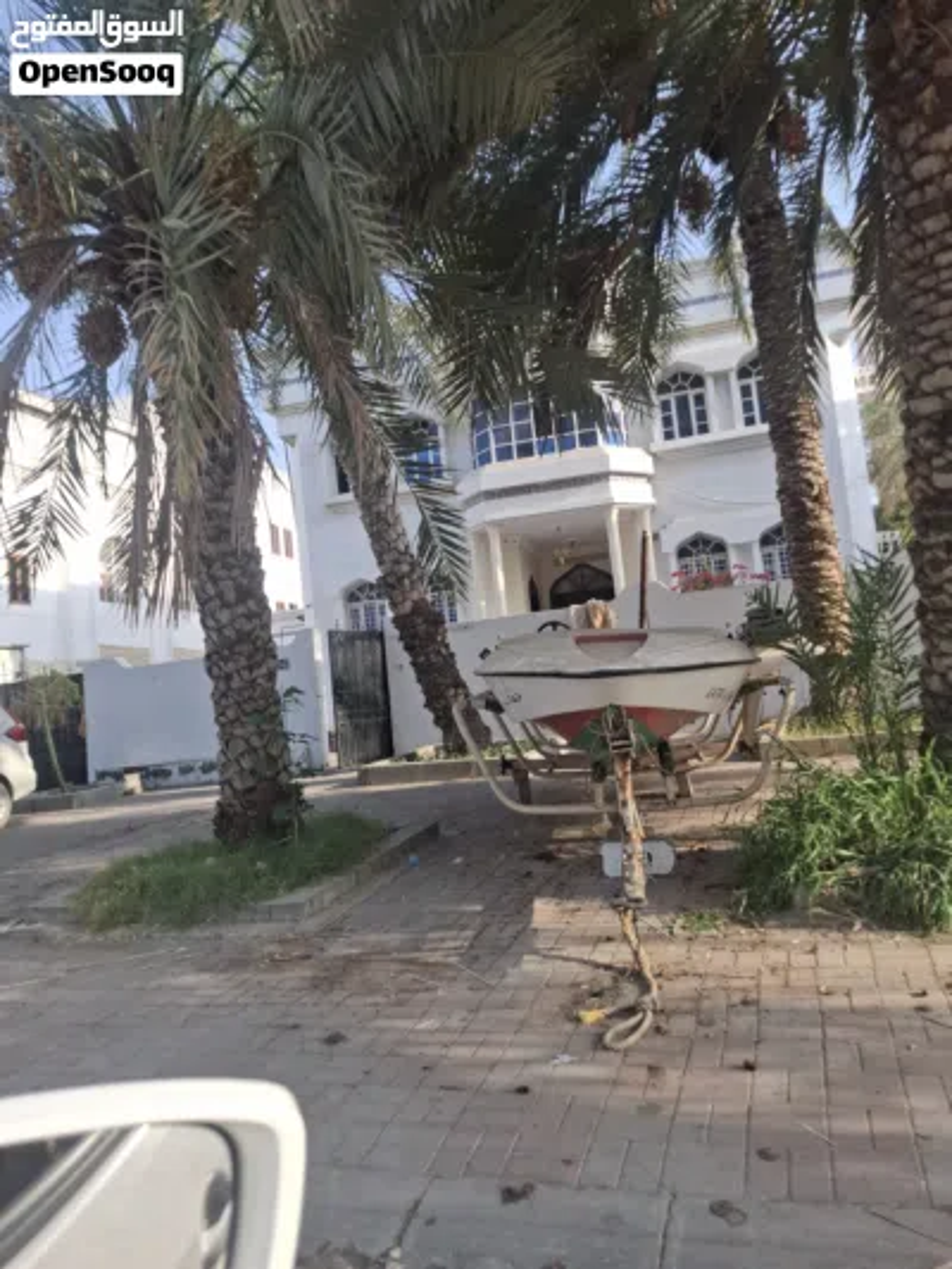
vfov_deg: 73.9
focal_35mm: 23
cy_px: 634
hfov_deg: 58.9
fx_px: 843
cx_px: 476
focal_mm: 5.54
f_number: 1.8
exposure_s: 1/693
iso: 50
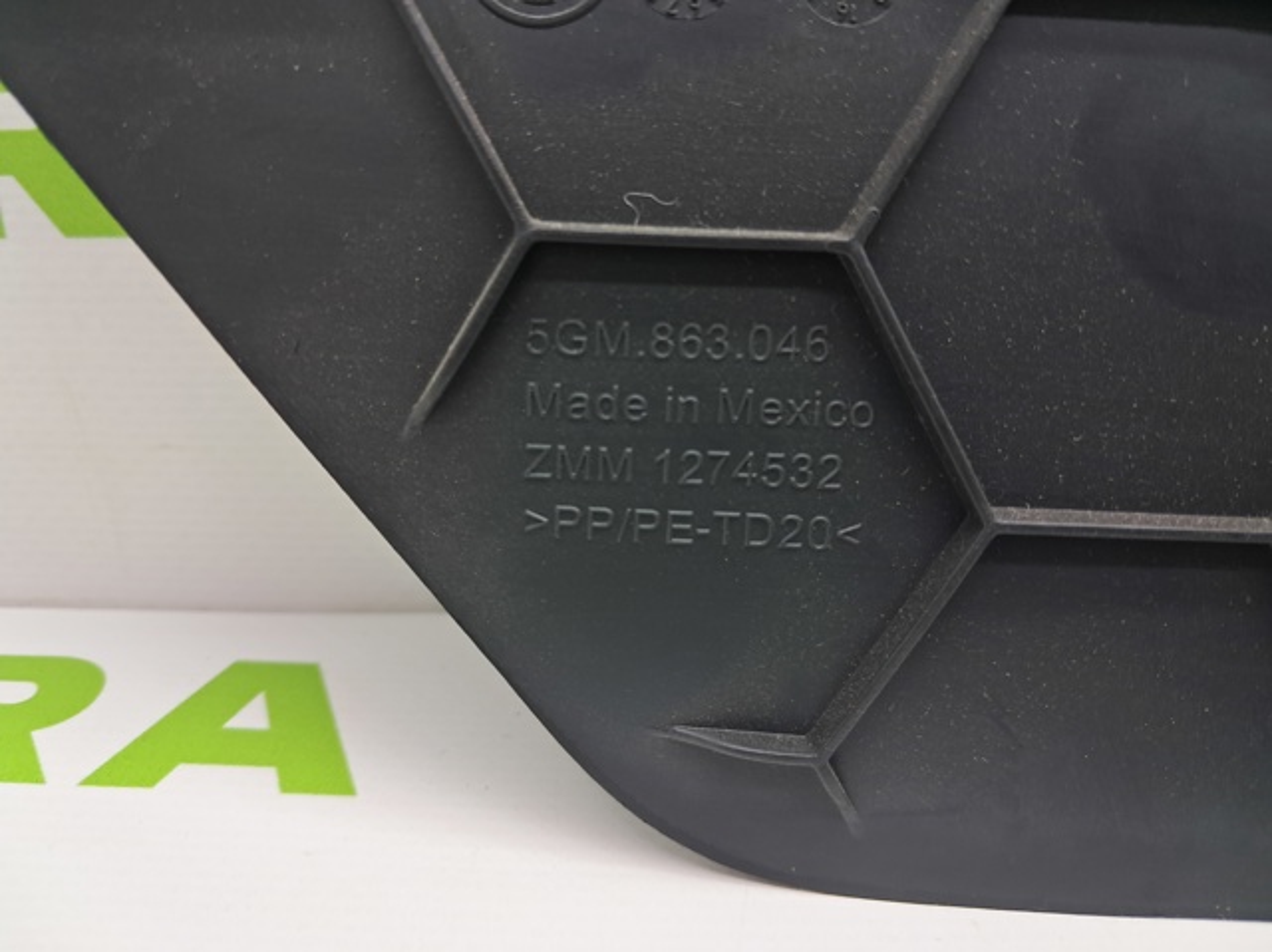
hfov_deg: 65.4
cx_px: 636
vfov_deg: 51.3
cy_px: 476
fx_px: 991
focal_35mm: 27
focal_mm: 4
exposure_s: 1/50
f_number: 1.8
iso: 50
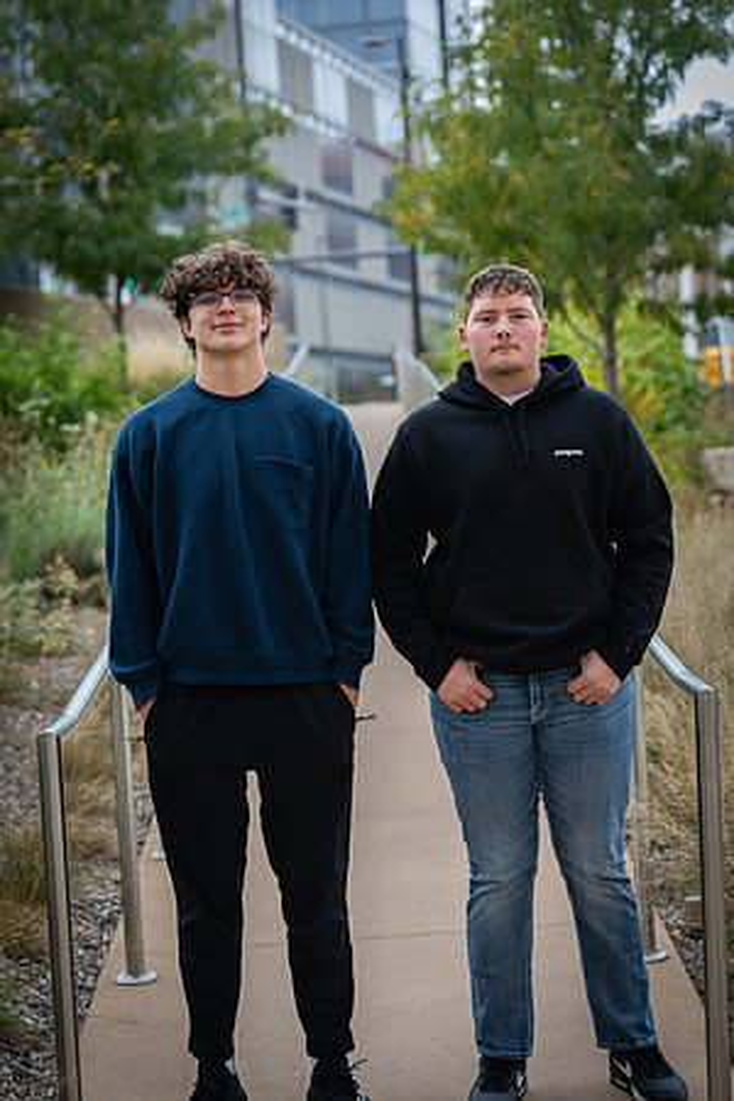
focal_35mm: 85
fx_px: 2599
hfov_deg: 16.1
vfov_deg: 23.9
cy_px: 550
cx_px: 367
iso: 50
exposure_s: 1/125
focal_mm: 85
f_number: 3.5
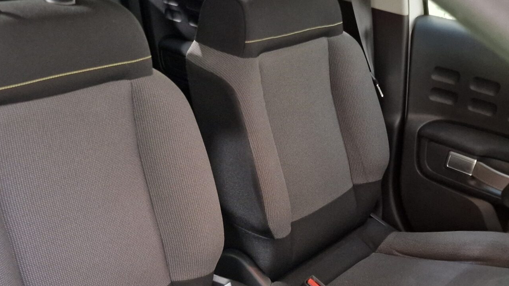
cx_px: 137
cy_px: 228
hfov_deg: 40.3
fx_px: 675
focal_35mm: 50
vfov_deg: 23.6
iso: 400
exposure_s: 1/33
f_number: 1.8
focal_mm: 6.4
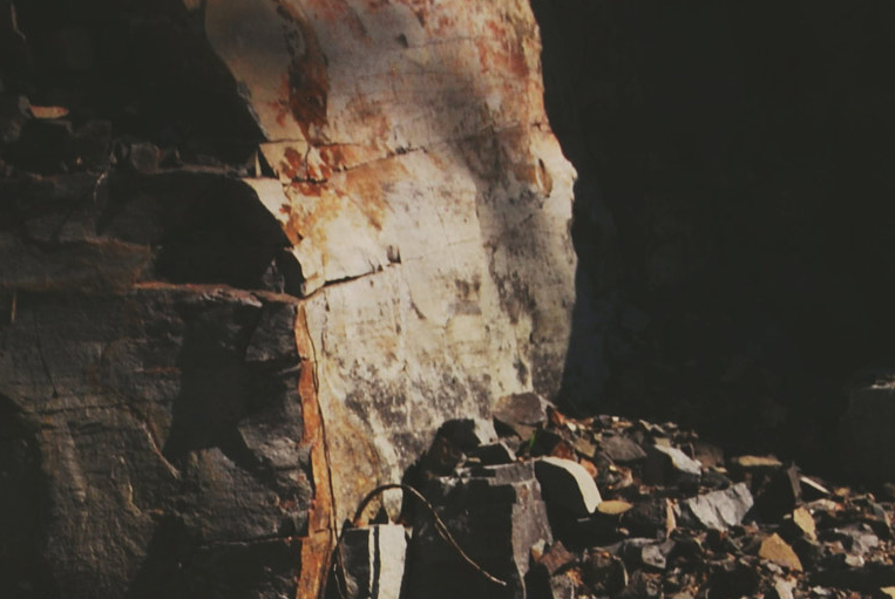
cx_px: 109
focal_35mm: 221
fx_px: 5510
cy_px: 748
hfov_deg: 9.3
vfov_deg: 6.2
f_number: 10
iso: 200
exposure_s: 1/400
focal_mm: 55
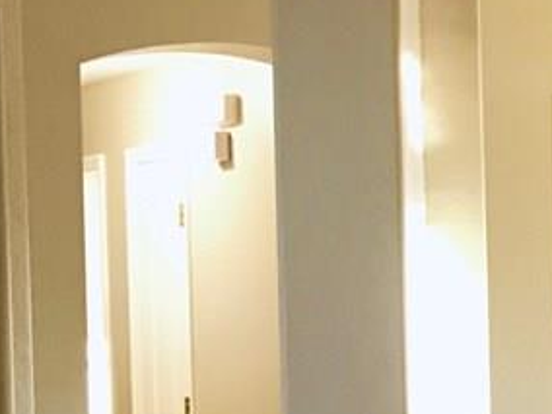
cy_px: 350
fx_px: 1611
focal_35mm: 101
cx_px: 978
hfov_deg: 16.5
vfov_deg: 14.5
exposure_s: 1/15
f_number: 1.8
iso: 64
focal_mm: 3.99
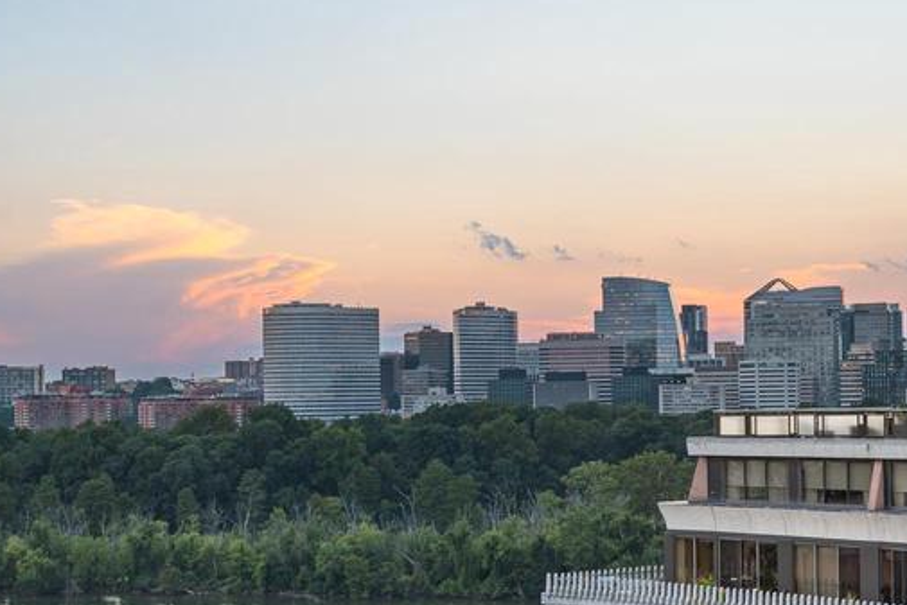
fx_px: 1789
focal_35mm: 71
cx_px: 467
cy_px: 401
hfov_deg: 28.4
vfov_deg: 19.1
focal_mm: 35
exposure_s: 1/8
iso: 200
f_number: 8
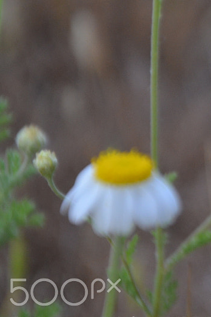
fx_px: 4177
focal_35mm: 476
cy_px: 54
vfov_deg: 4.3
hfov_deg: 2.9
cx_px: 451
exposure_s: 1/125
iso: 400
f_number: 5.6
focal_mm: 105
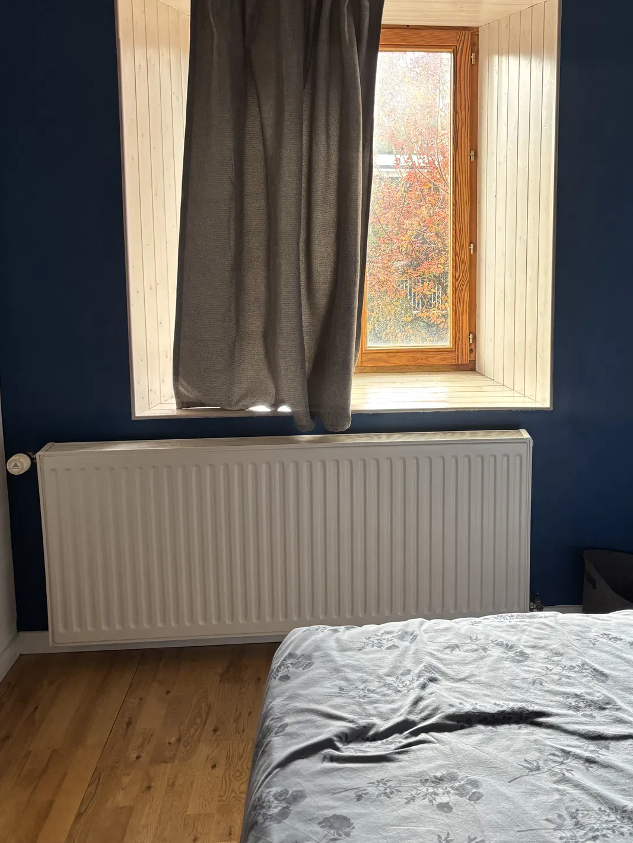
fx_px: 951
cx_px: 464
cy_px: 313
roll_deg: -0.6
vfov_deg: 47.4
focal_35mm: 39
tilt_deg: -8.5
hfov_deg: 36.1
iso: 125
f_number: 1.6
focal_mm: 5.96
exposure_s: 1/95
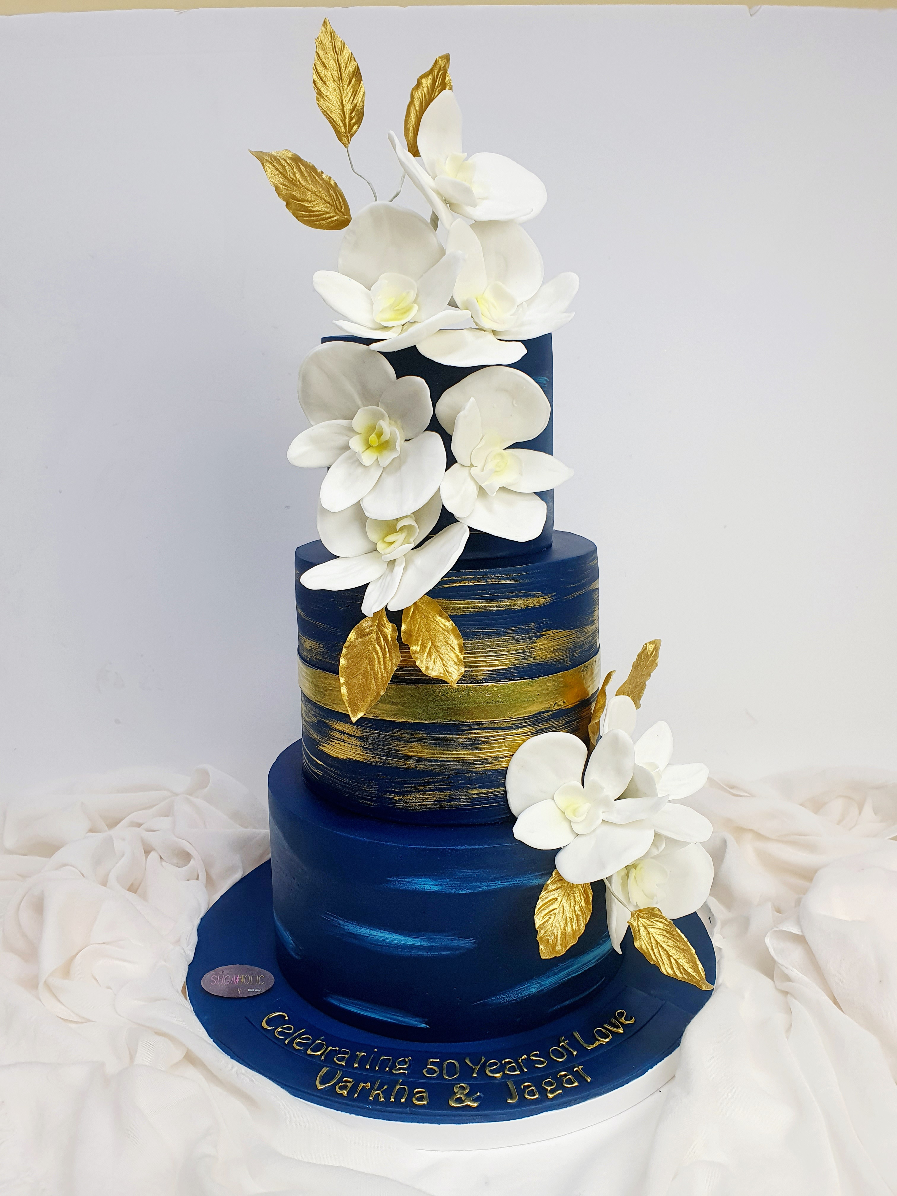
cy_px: 598
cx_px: 448
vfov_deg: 67.3
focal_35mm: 26
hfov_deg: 53.1
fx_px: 898
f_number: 2.4
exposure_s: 1/100
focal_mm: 4.32
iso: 64
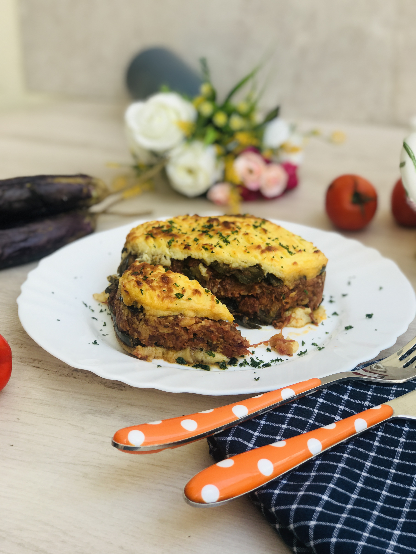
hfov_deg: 25.7
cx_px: 208
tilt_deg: -25.3
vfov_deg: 33.8
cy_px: 277
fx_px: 913
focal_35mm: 57
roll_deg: +1.3
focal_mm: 6.6
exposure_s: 1/165
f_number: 2.8
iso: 20
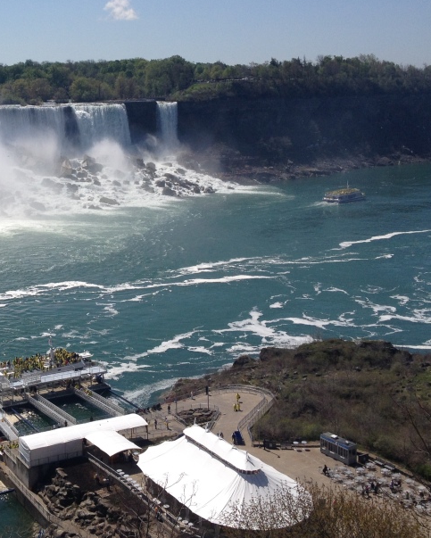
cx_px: 80
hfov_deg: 25.7
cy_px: 208
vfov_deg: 32.3
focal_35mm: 58
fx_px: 924
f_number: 2.4
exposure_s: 1/3247
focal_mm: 4.28
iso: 50
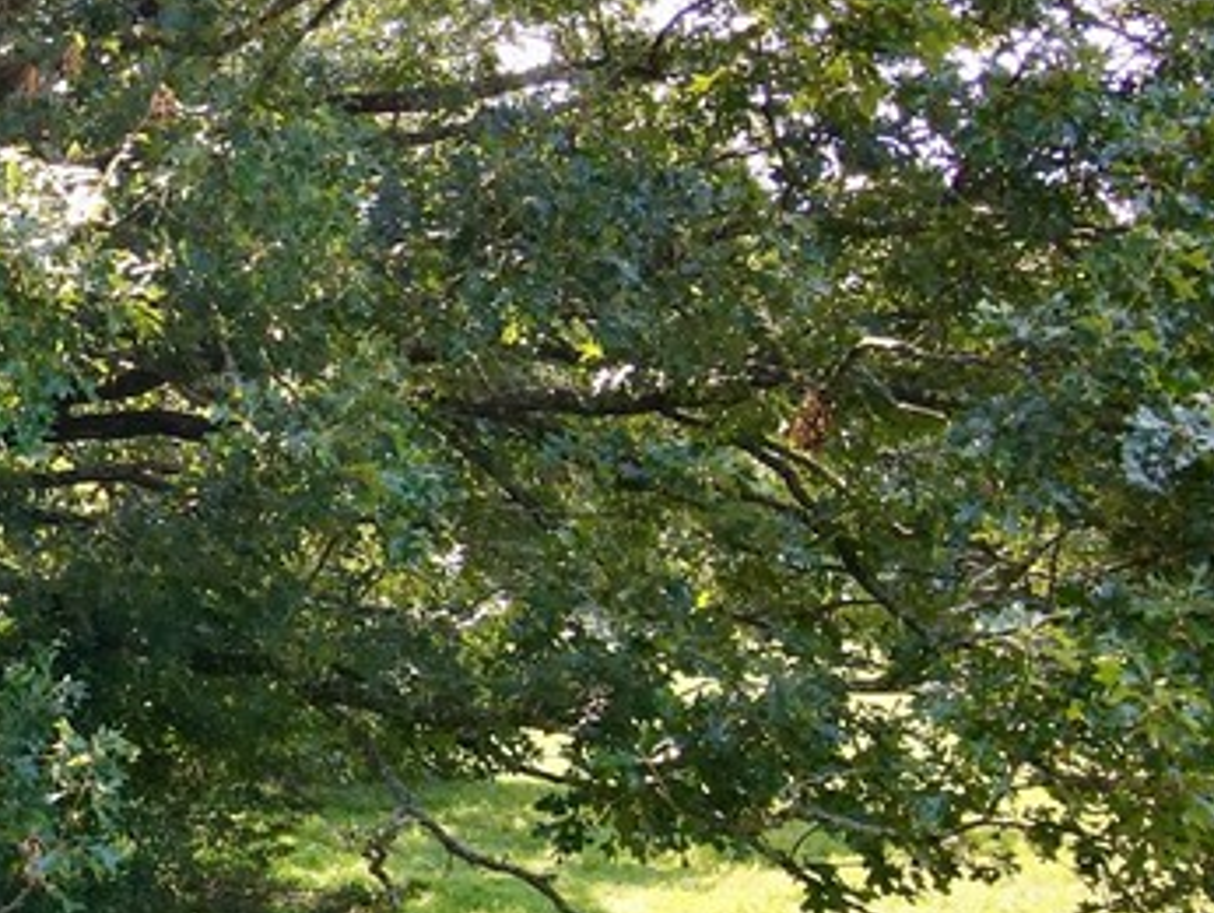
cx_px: -523
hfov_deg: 23.0
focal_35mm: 71
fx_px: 2492
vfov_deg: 20.7
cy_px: 428
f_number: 2.8
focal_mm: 4.5
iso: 310
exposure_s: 1/15
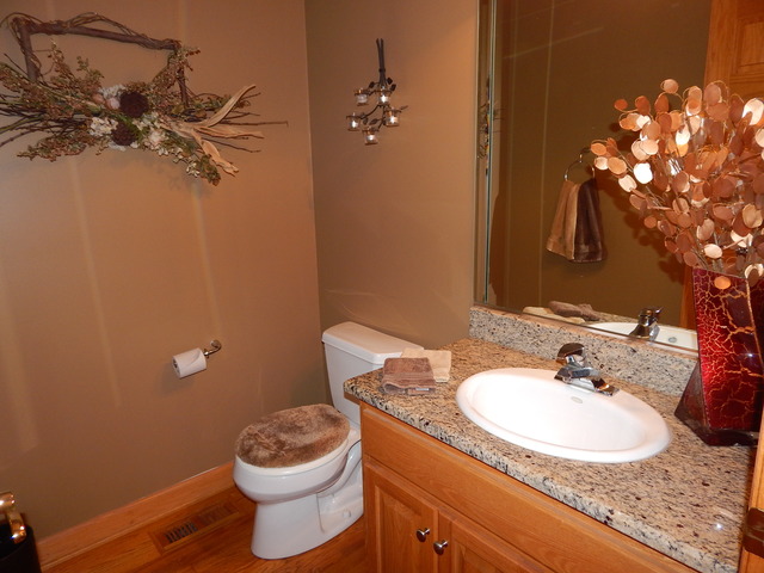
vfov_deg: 61.1
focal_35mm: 22
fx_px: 486
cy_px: 286
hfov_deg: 76.4
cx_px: 382
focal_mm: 4
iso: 200
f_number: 3
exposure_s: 1/30
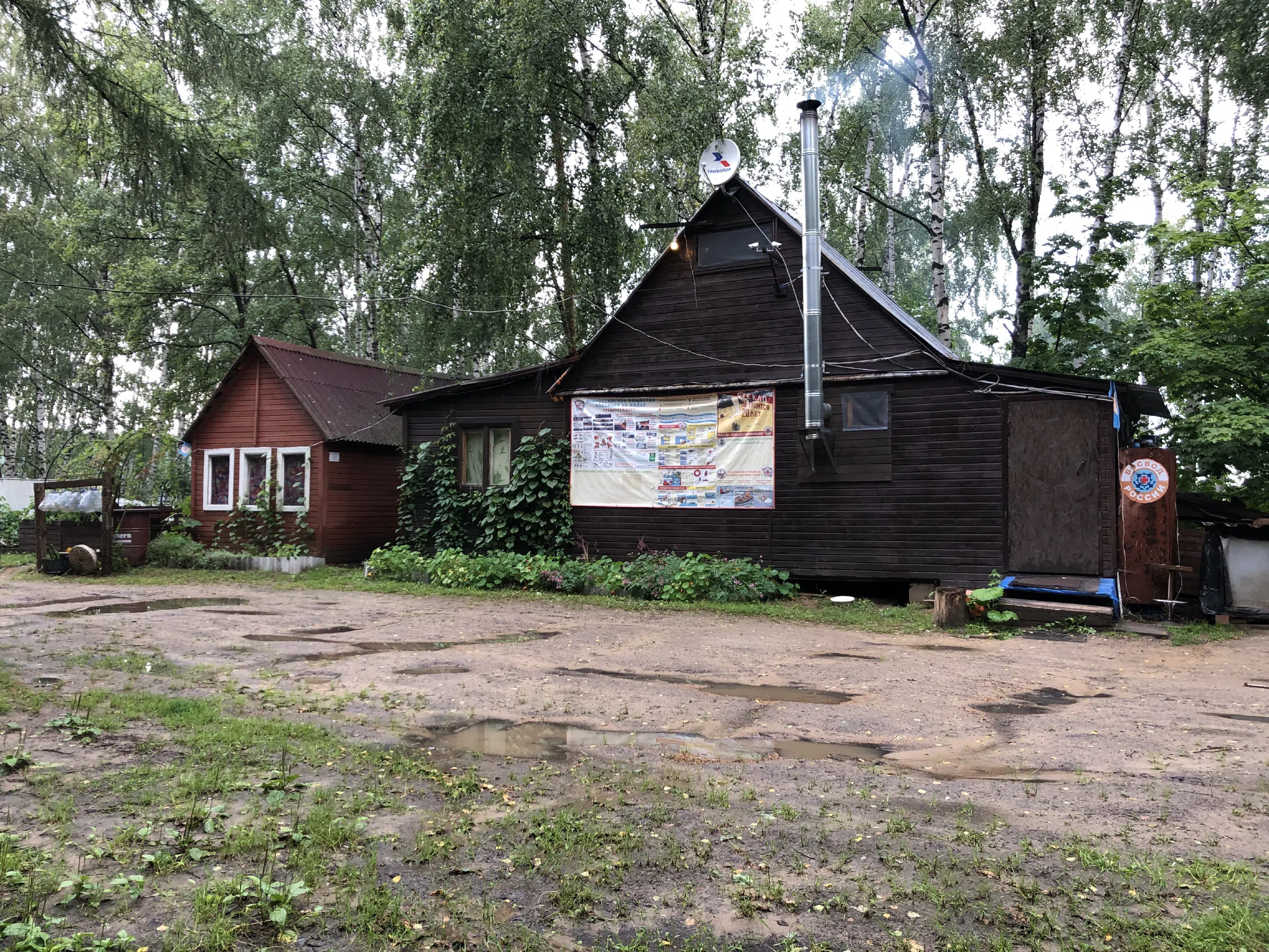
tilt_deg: +0.8
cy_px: 476
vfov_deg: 49.7
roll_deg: -1.3
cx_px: 634
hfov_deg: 63.4
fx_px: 1026
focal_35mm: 28
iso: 50
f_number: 1.8
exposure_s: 1/120
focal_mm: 4
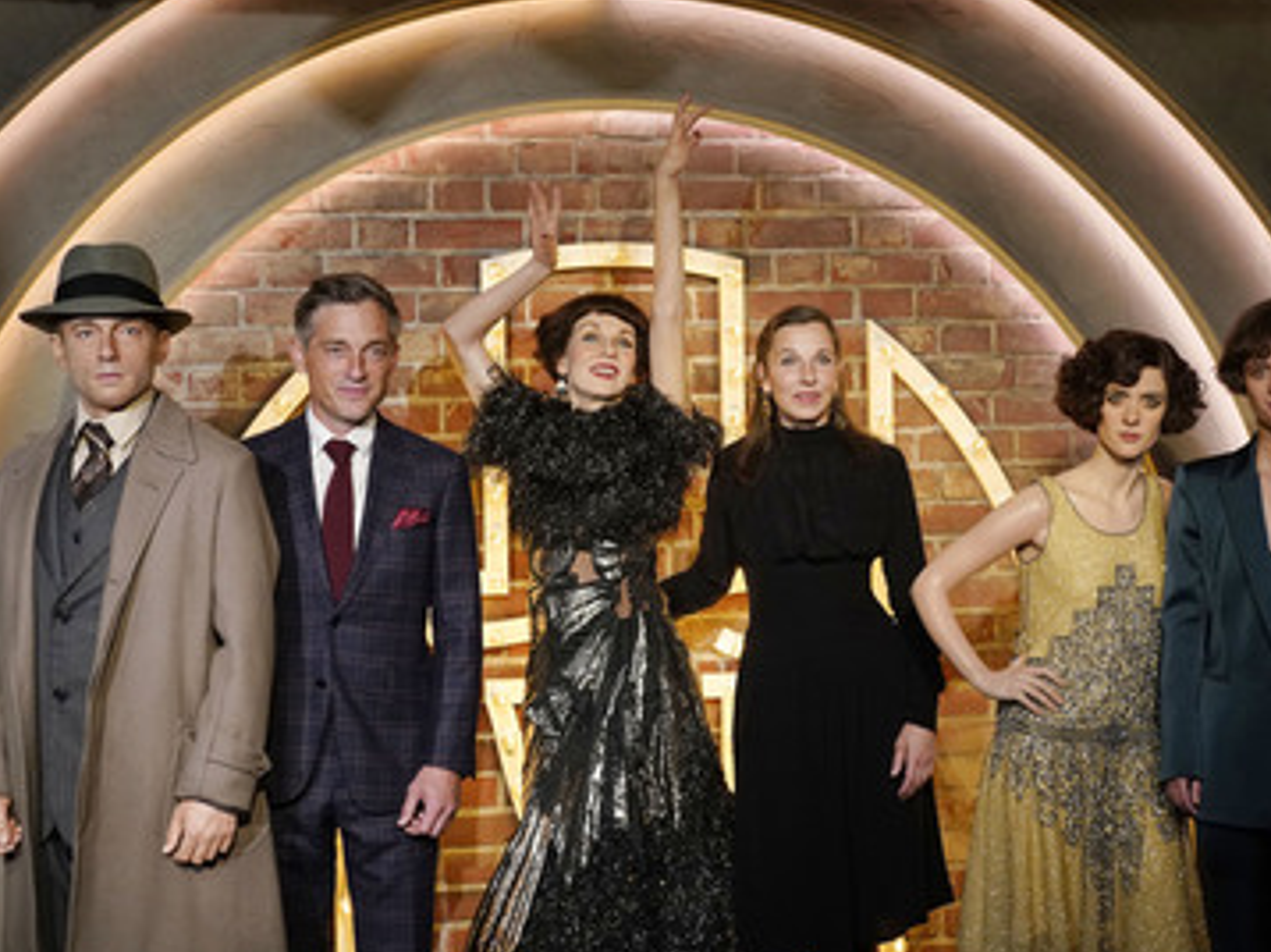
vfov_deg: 31.5
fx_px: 1688
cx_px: 683
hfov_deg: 41.2
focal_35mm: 46
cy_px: 508
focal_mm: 38
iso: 2000
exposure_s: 1/100
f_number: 4
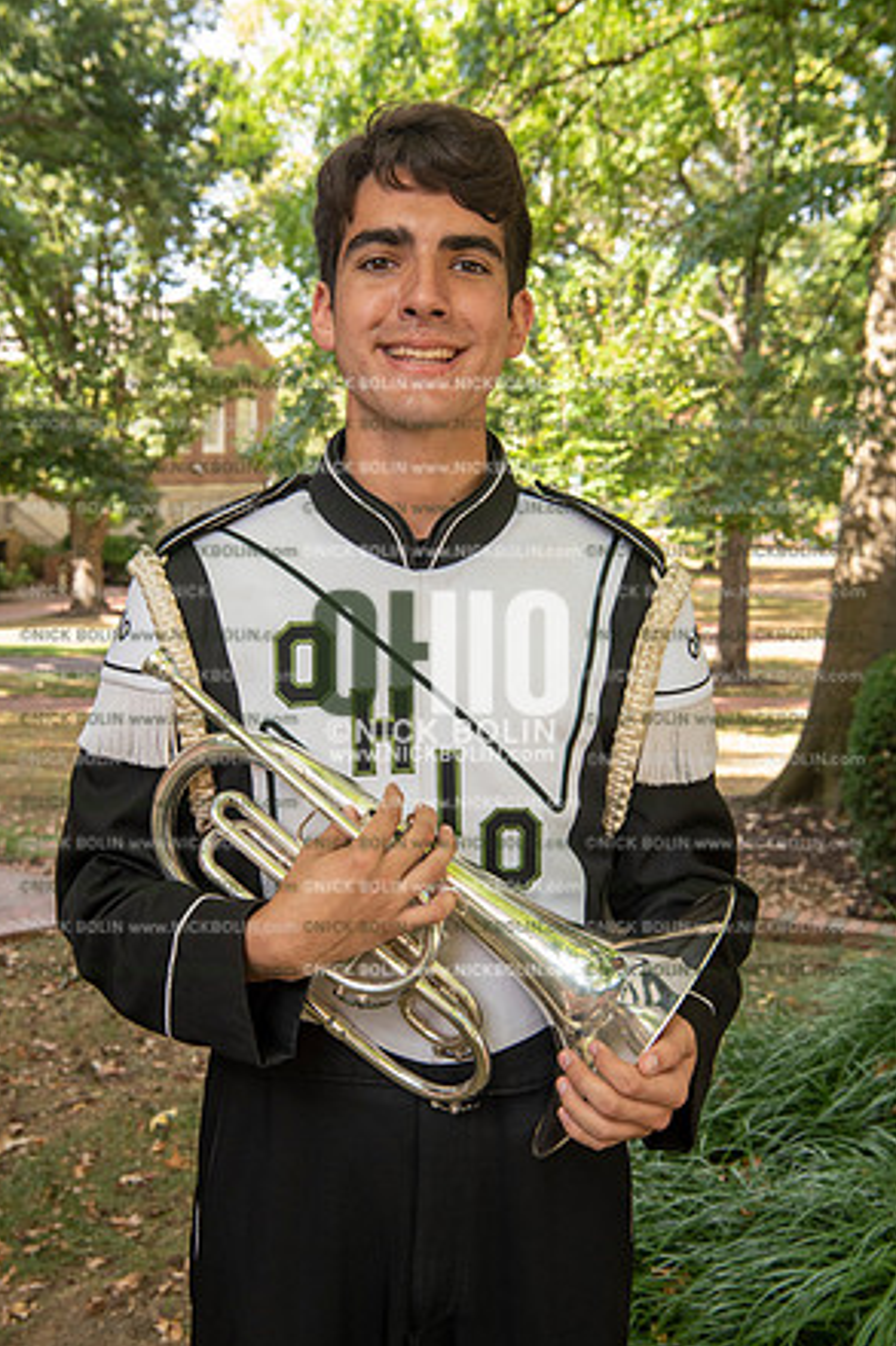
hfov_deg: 29.2
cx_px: 440
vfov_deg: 42.8
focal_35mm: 46
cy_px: 676
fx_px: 1719
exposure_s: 1/100
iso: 500
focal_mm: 45
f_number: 8
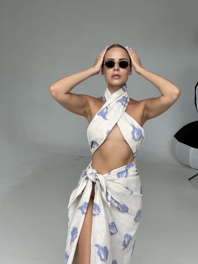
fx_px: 366
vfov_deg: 39.7
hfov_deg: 30.3
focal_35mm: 48
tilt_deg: -10.3
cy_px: 132
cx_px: 99
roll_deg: -3.8
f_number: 1.78
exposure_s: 1/612
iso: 64
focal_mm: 6.86
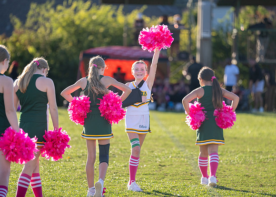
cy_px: 96
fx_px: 1658
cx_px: 139
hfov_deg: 9.5
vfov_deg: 6.8
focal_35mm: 212
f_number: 2.8
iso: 500
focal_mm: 188
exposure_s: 1/2500
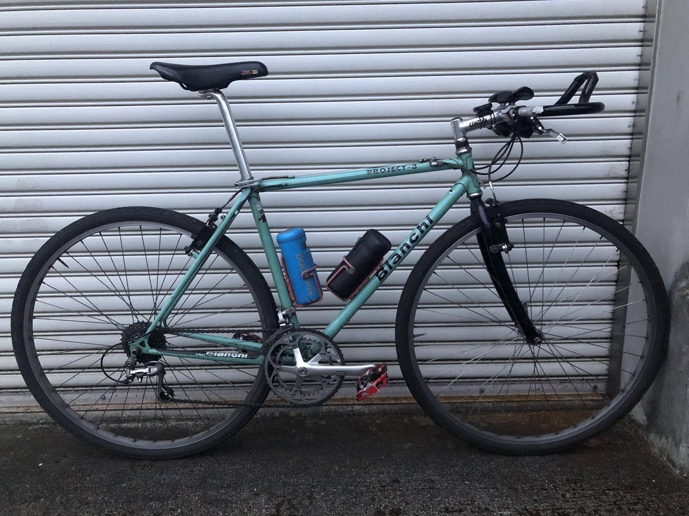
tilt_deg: -15.2
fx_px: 557
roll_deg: +1.1
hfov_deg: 63.4
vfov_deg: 49.7
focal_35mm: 28
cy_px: 258
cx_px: 344
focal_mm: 3.99
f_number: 1.8
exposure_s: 1/4
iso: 100
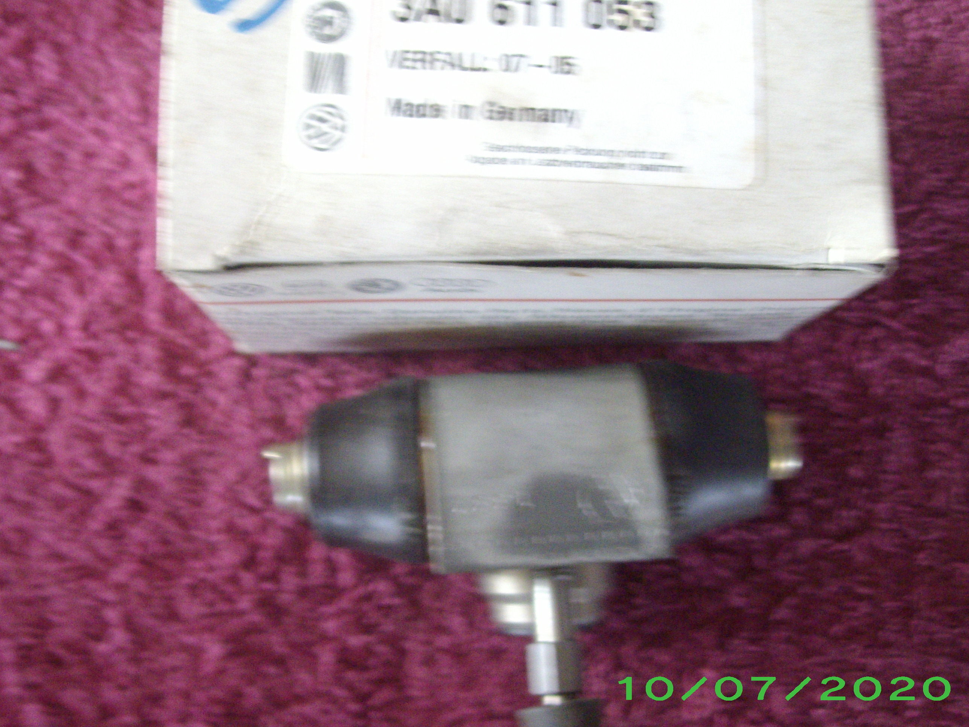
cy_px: 332
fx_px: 1204
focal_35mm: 43
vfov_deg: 33.6
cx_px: 458
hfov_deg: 43.8
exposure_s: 1/20
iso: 320
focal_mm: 6
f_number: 2.7
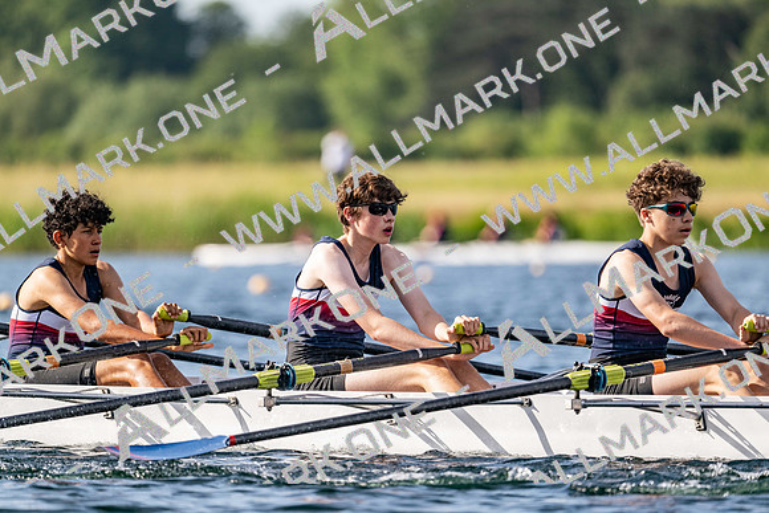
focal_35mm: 400
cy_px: 256
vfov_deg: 3.4
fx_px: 8546
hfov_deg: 5.2
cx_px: 384
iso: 400
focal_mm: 400
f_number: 4.5
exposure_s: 1/2500
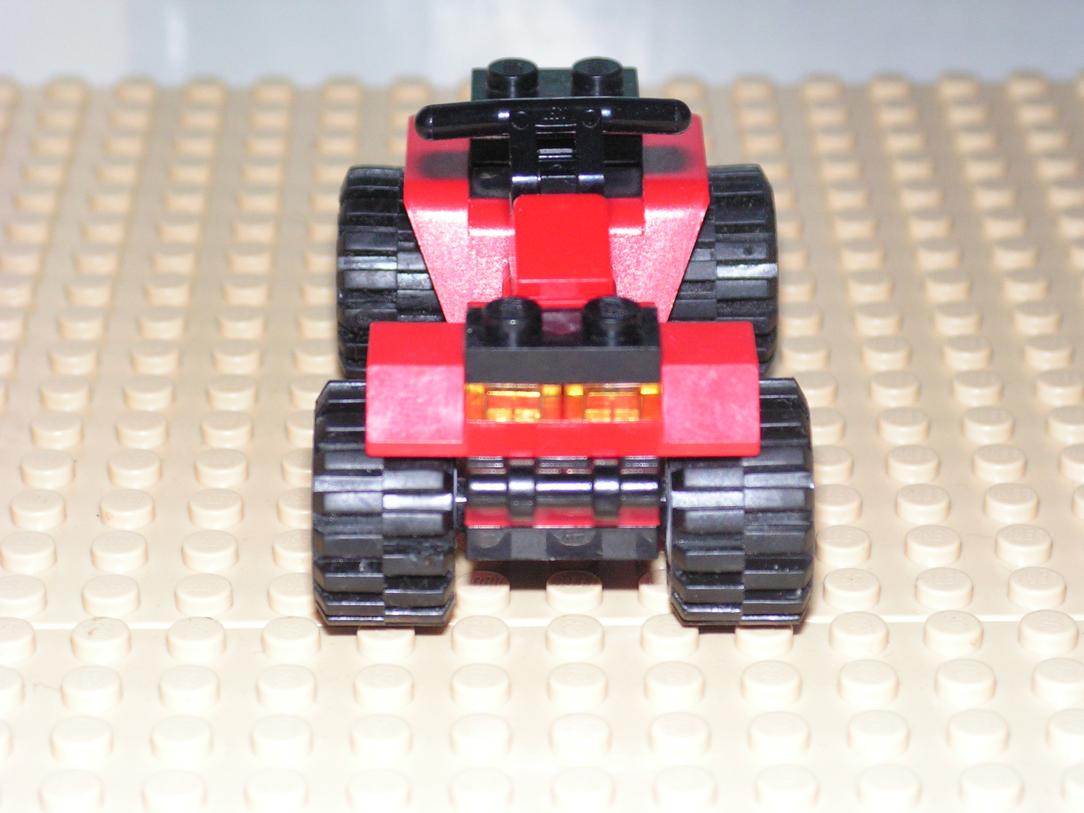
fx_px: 3382
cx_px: 542
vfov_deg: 13.7
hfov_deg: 18.2
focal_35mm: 108
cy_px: 406
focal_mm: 18.1
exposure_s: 1/100
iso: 200
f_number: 3.4
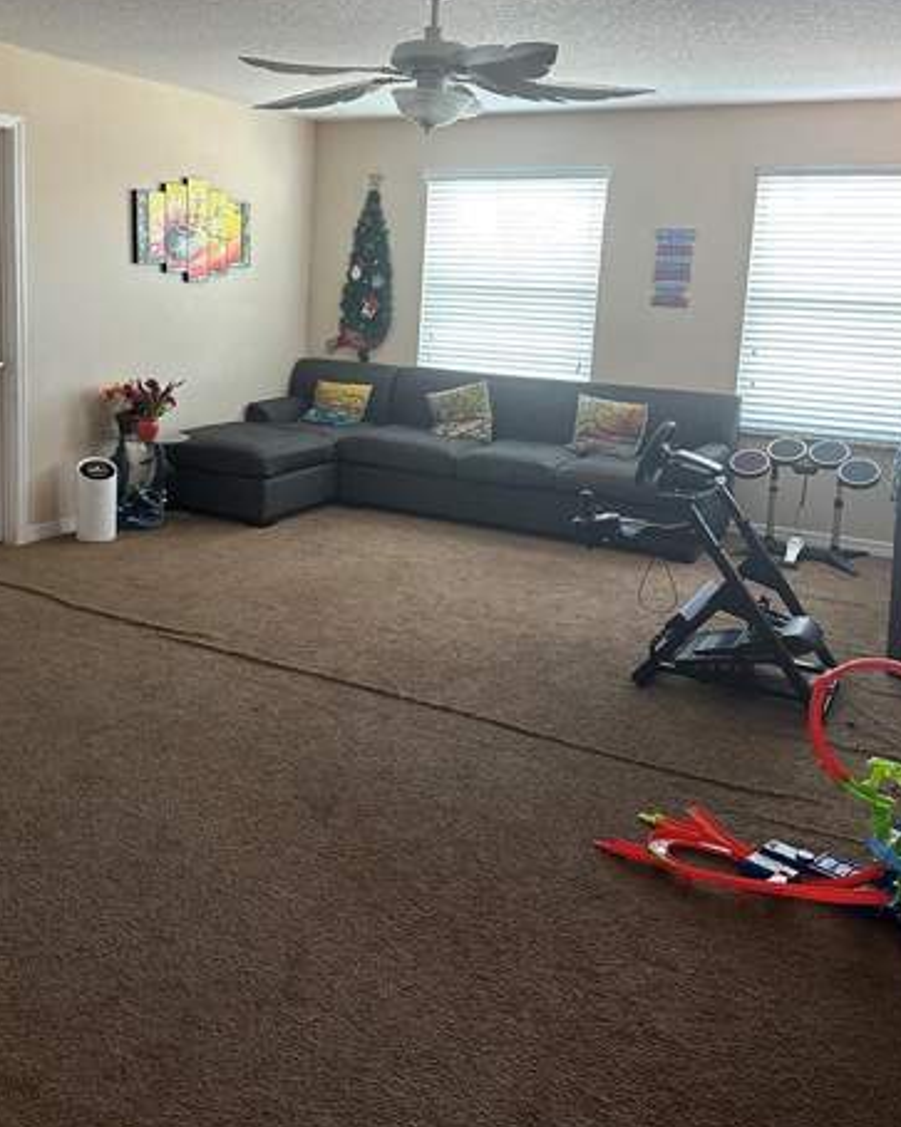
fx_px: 1100
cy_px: 442
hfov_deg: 44.2
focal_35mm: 33
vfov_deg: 53.8
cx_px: 338
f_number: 1.78
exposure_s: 1/60
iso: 320
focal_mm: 6.86
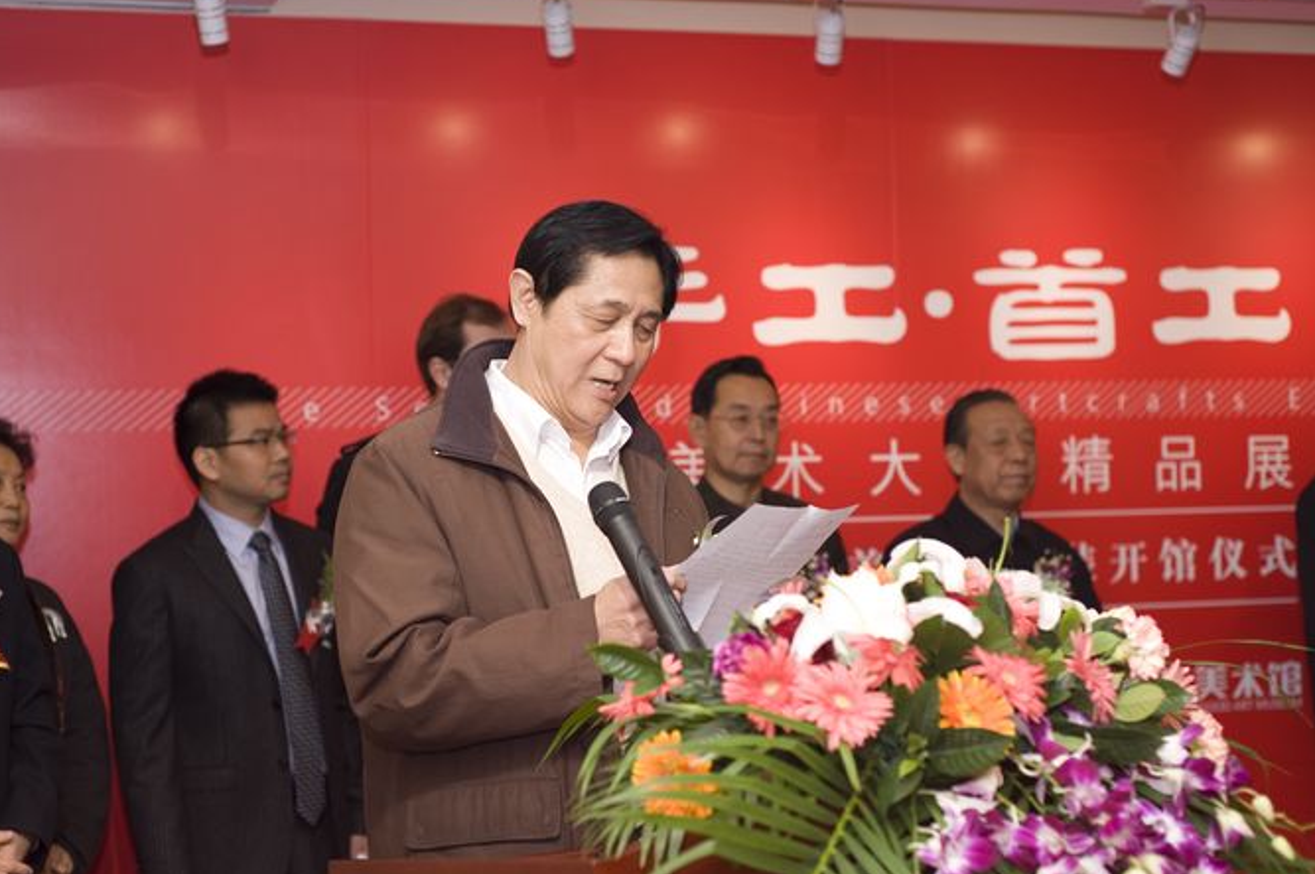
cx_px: 625
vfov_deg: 22.6
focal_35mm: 60
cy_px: 464
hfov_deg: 33.4
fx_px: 2189
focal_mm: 50
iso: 320
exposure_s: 1/60
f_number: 3.2
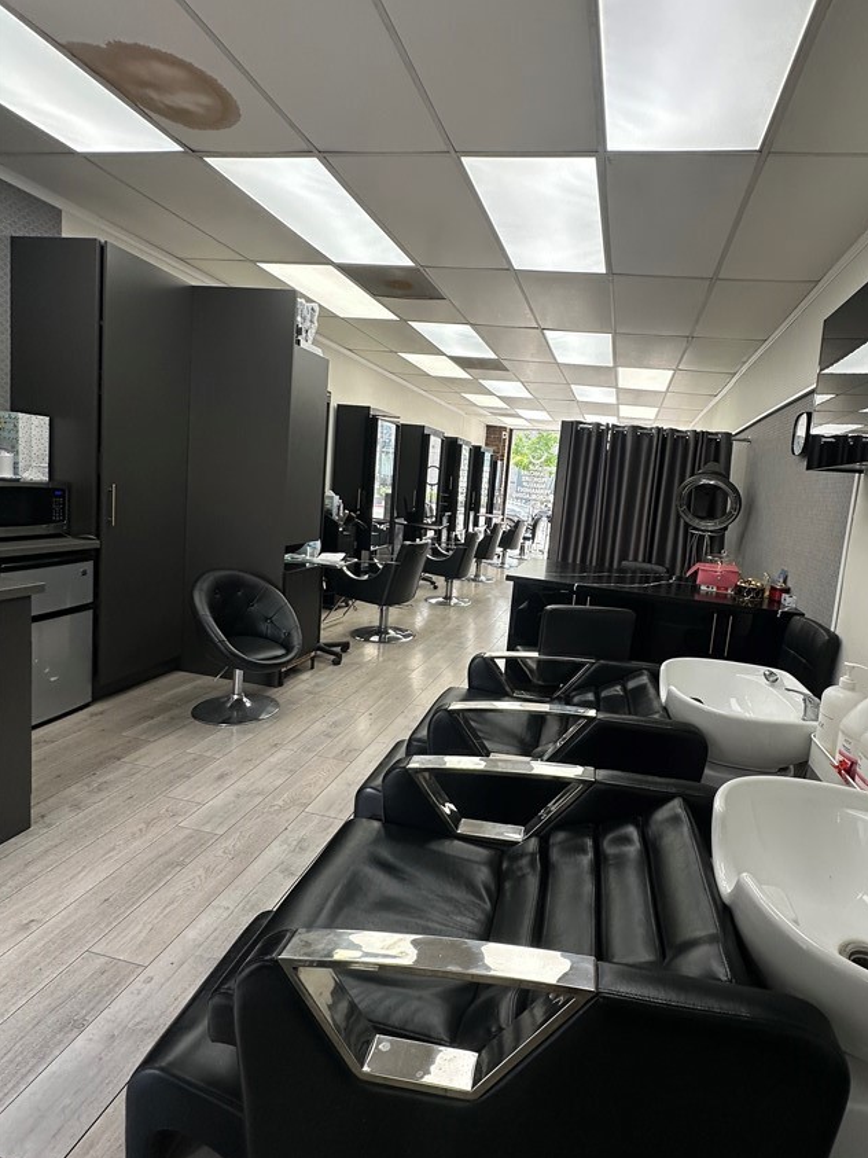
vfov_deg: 91.0
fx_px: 569
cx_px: 522
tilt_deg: -5.7
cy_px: 548
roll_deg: -6.1
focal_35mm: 17
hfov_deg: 73.9
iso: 40
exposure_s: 1/131
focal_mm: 2.22
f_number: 2.2
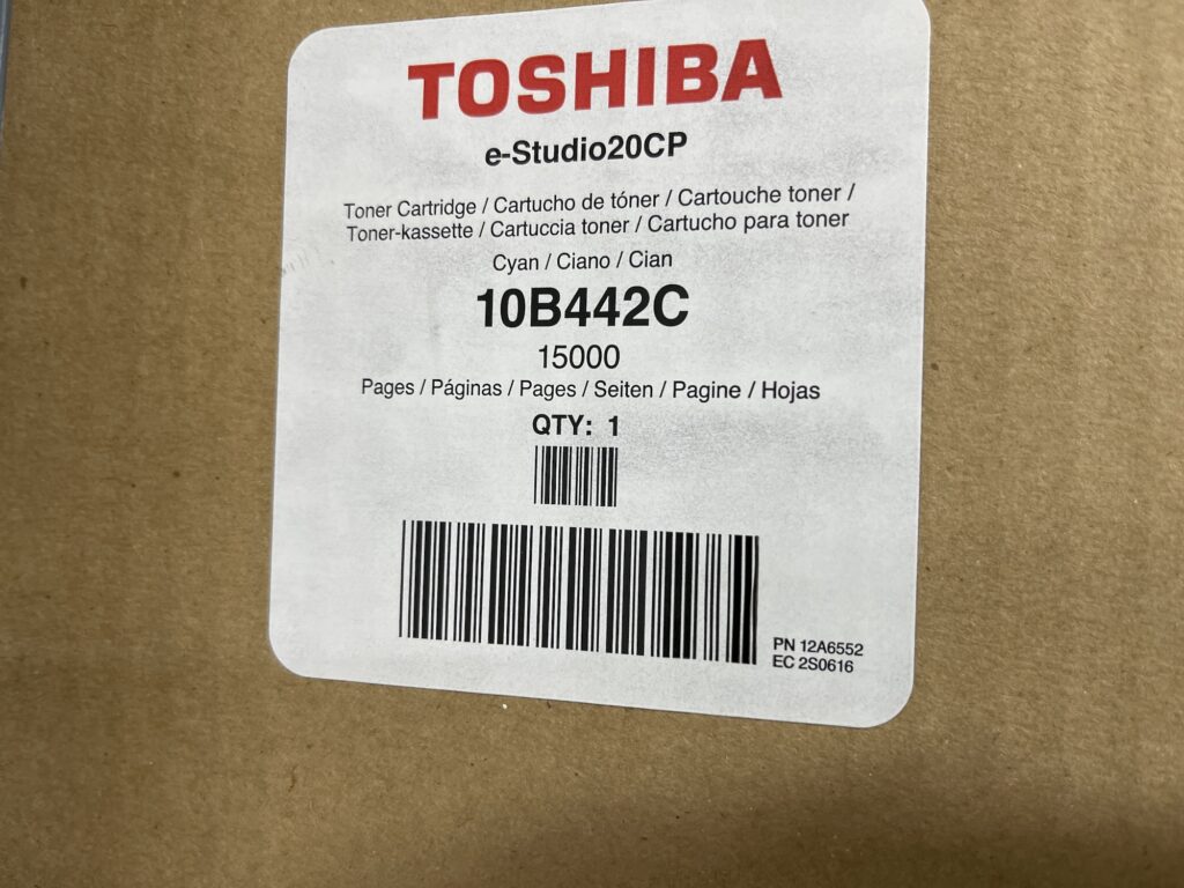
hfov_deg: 67.3
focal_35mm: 26
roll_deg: -1.7
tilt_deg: -0.3
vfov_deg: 53.1
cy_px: 444
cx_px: 592
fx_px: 889
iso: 125
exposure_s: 1/120
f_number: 1.6
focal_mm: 5.1
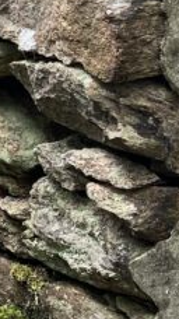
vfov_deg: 16.5
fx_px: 1073
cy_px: -17
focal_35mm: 127
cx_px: -371
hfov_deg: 8.1
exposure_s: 1/129
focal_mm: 5.1
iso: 32
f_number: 1.6
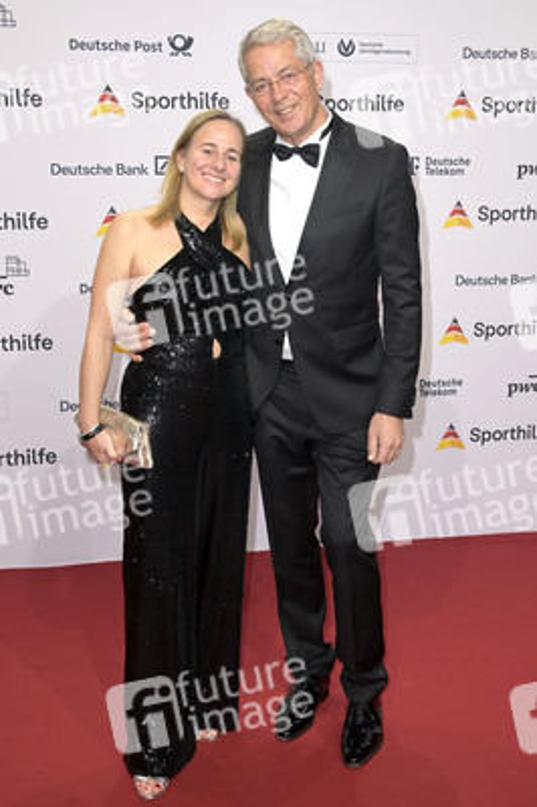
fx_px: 941
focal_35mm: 42
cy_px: 404
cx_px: 268
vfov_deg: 46.4
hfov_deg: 31.8
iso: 500
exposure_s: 1/250
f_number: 5.6
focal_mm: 42
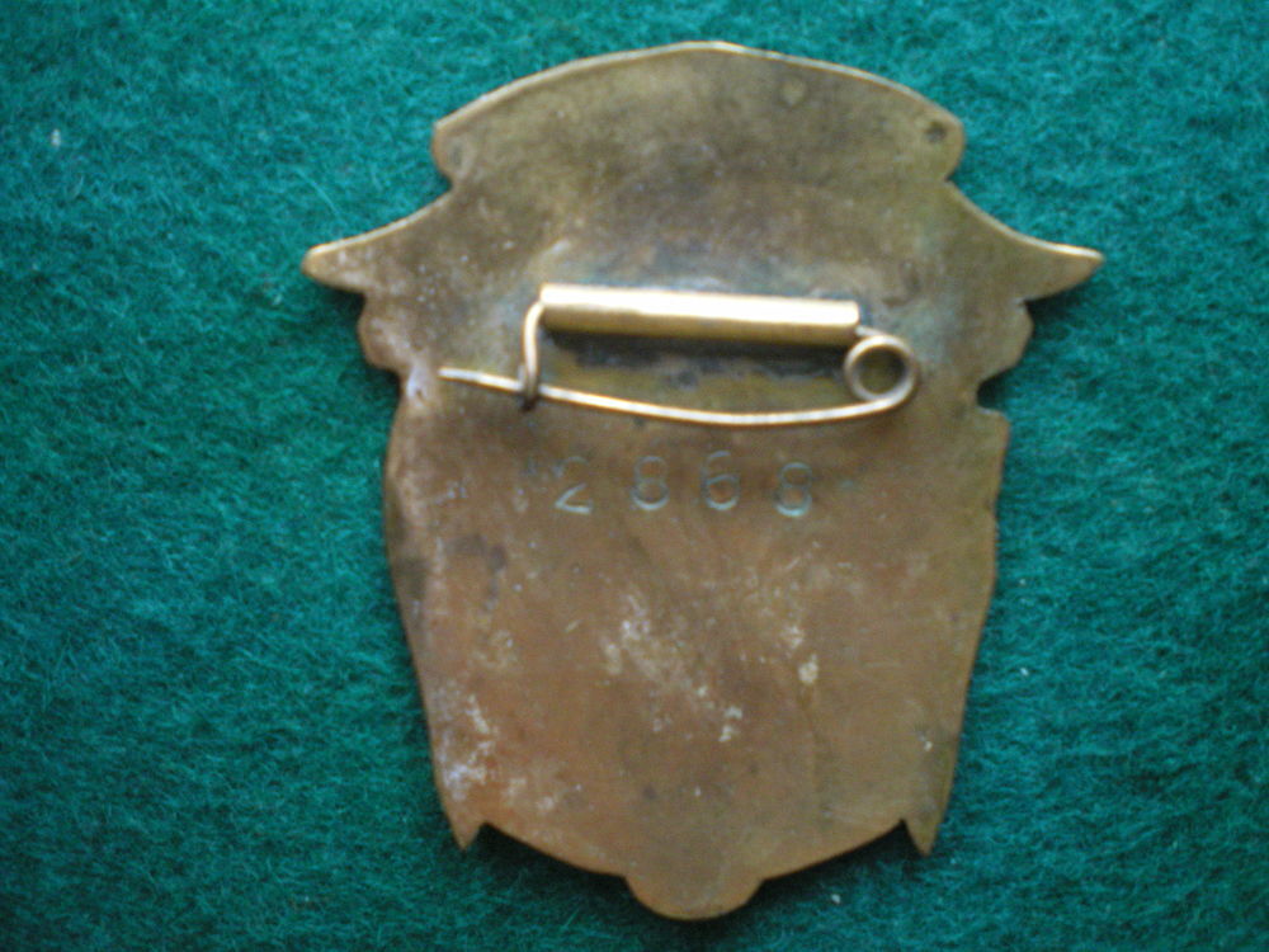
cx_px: 634
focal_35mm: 38
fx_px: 1393
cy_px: 476
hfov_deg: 49.0
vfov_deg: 37.7
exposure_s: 1/10
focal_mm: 6.3
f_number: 3.1
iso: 400
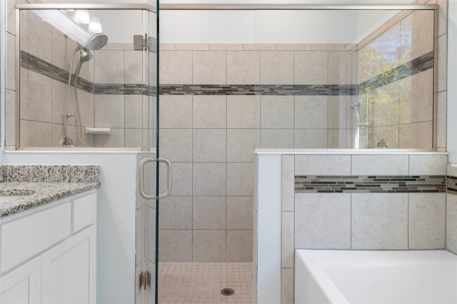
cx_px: 228
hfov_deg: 85.4
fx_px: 247
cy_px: 152
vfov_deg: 63.2
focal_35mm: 20
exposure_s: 1/10
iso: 320
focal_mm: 13
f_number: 8
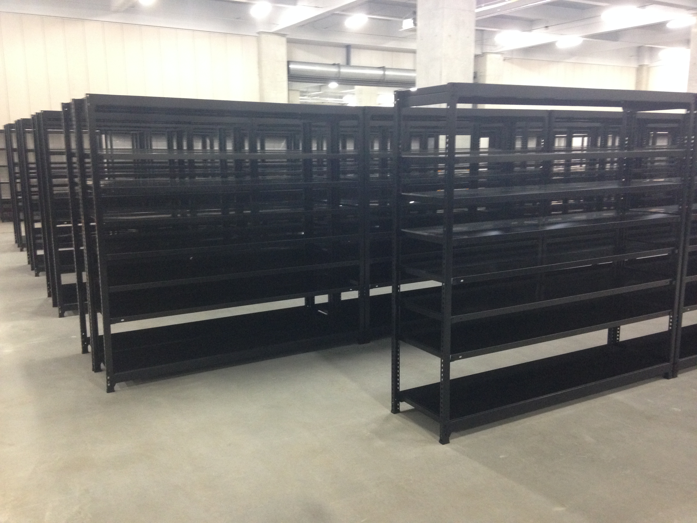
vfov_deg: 42.9
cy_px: 262
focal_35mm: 33
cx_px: 348
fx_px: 664
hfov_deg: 55.4
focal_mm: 4.12
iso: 250
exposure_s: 1/20
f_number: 2.4
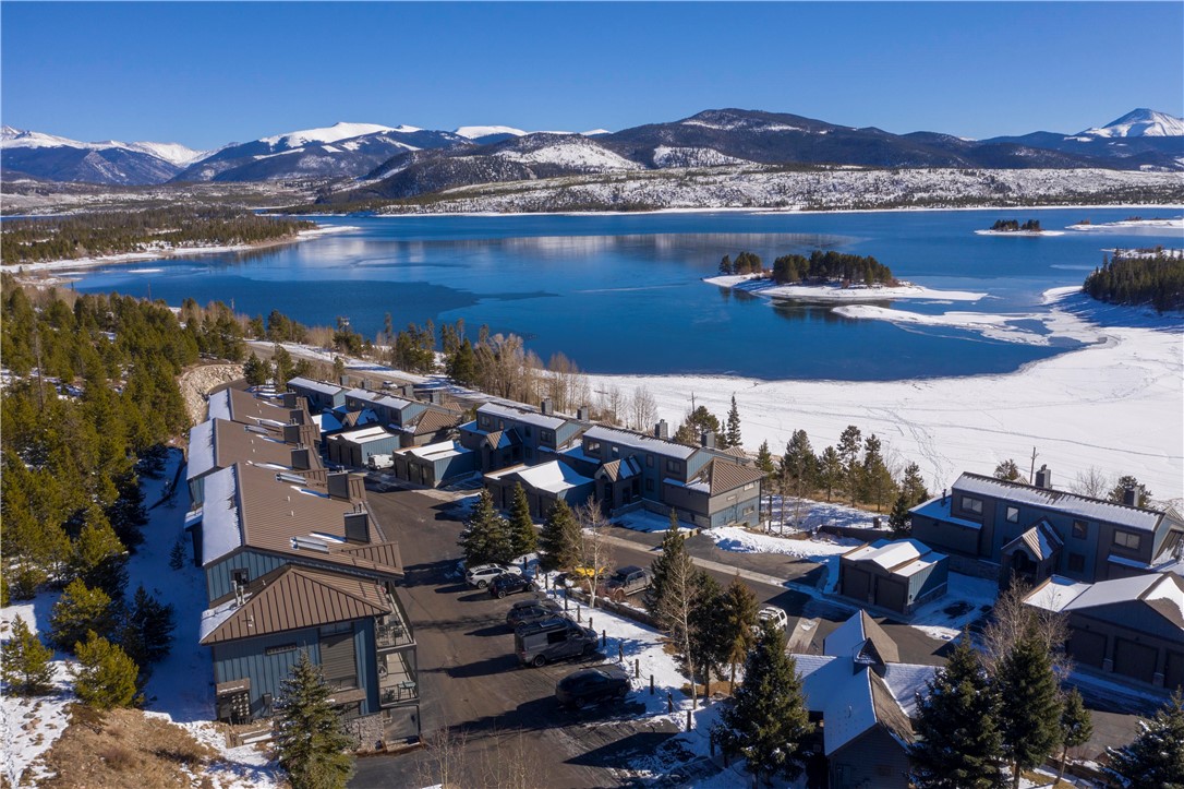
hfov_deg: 65.5
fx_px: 920
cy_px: 394
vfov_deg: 46.4
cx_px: 592
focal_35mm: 28
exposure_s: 1/640
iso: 100
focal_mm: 10.26
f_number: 6.3
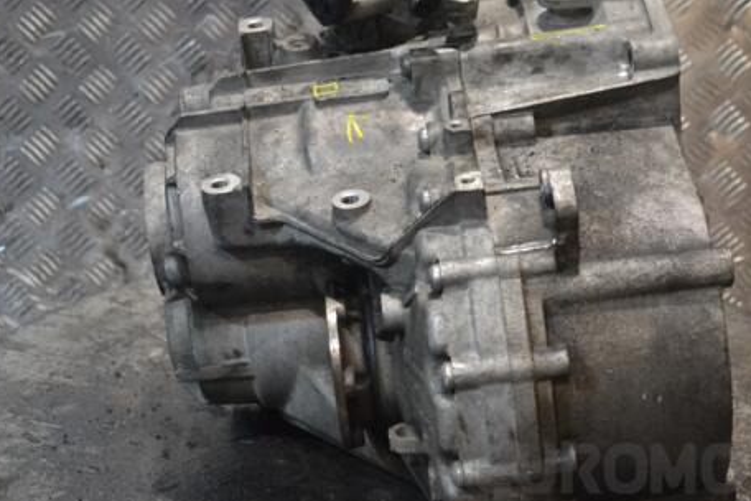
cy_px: 249
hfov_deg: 25.6
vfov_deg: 17.3
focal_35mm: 79
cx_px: 448
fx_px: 1648
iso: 3200
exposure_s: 1/125
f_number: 5.6
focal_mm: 40
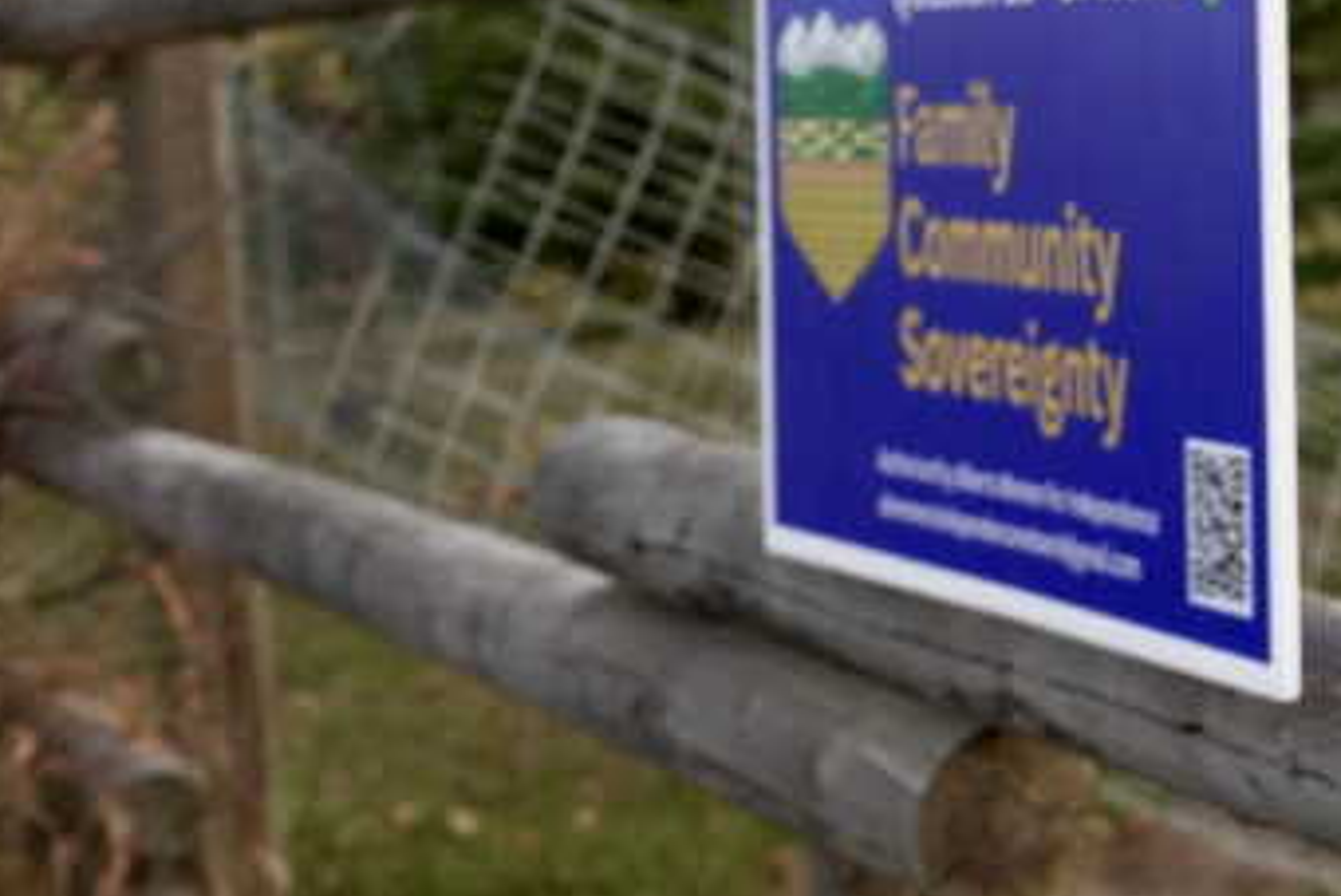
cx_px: 1889
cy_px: 69
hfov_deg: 17.1
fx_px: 4099
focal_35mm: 110
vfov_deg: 12.4
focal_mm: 34
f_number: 7.1
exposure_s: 1/800
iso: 800
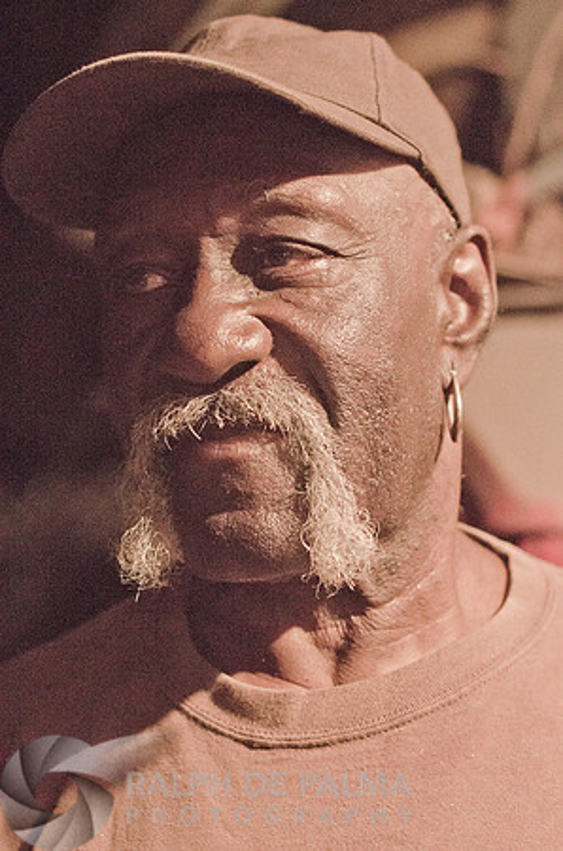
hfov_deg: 18.1
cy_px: 426
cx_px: 282
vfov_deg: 27.0
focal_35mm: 75
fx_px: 1767
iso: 2500
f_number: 3.2
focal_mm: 50
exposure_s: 1/125
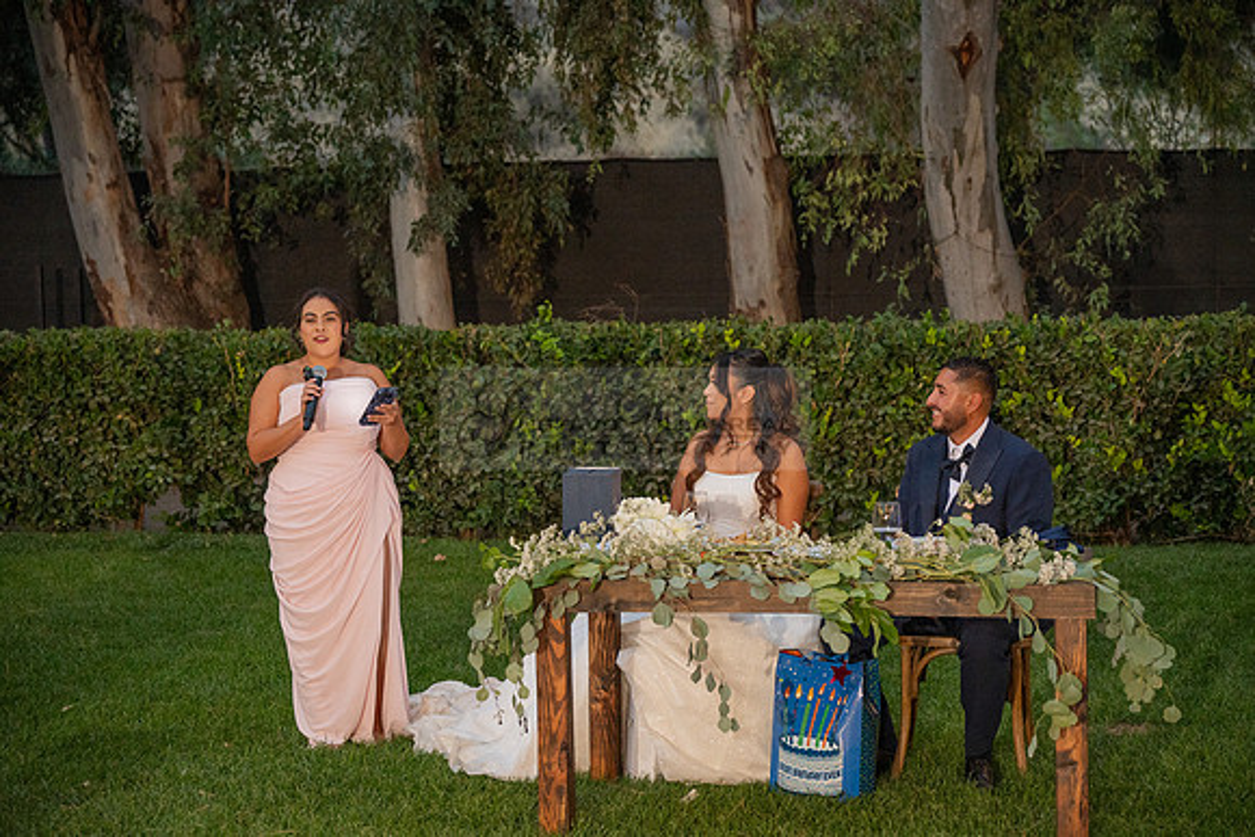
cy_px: 418
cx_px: 628
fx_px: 2580
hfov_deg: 27.3
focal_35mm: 74
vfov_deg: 18.4
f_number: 4
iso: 2500
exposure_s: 1/200
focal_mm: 74
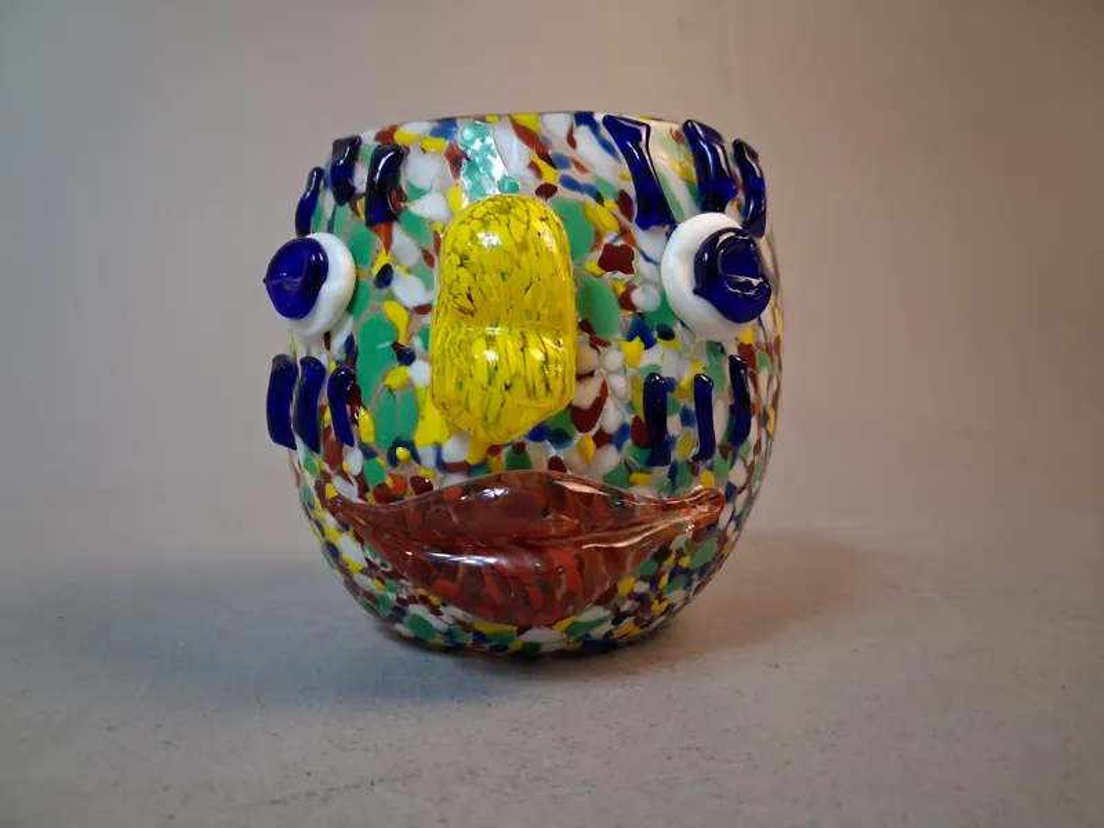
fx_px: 861
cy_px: 414
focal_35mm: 27
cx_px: 552
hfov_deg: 65.3
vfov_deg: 51.4
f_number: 1.8
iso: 400
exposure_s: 1/50
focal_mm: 4
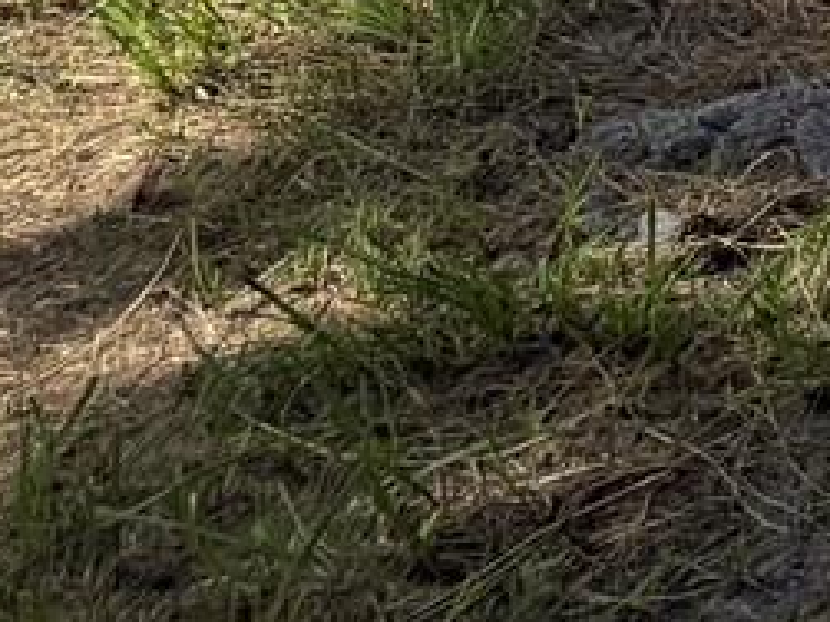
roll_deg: +0.2
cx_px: 2602
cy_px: -1122
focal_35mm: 153
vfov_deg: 8.4
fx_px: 3667
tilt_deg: -2.9
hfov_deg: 9.6
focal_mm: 6.76
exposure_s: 1/4673
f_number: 1.78
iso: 80
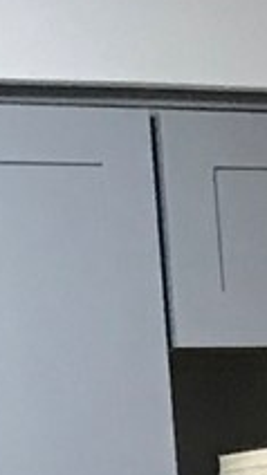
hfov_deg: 4.0
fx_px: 3719
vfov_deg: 7.0
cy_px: 1080
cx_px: 774
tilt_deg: -4.8
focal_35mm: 295
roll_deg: +2.8
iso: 40
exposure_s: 1/15
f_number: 1.8
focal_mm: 3.99
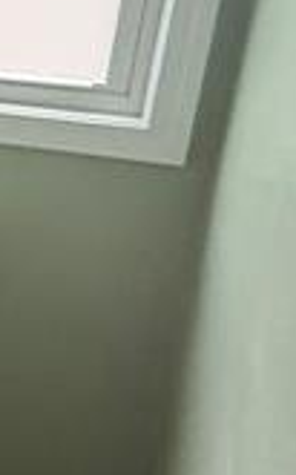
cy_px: 89
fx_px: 1188
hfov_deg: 8.5
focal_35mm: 92
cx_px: -831
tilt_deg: -15.7
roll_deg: +1.4
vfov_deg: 22.2
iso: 320
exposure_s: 1/67
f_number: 2.2
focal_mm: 2.22
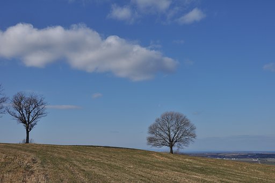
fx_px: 298
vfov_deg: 34.1
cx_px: 138
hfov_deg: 49.6
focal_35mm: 39
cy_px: 92
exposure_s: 1/800
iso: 200
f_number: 11
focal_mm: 26
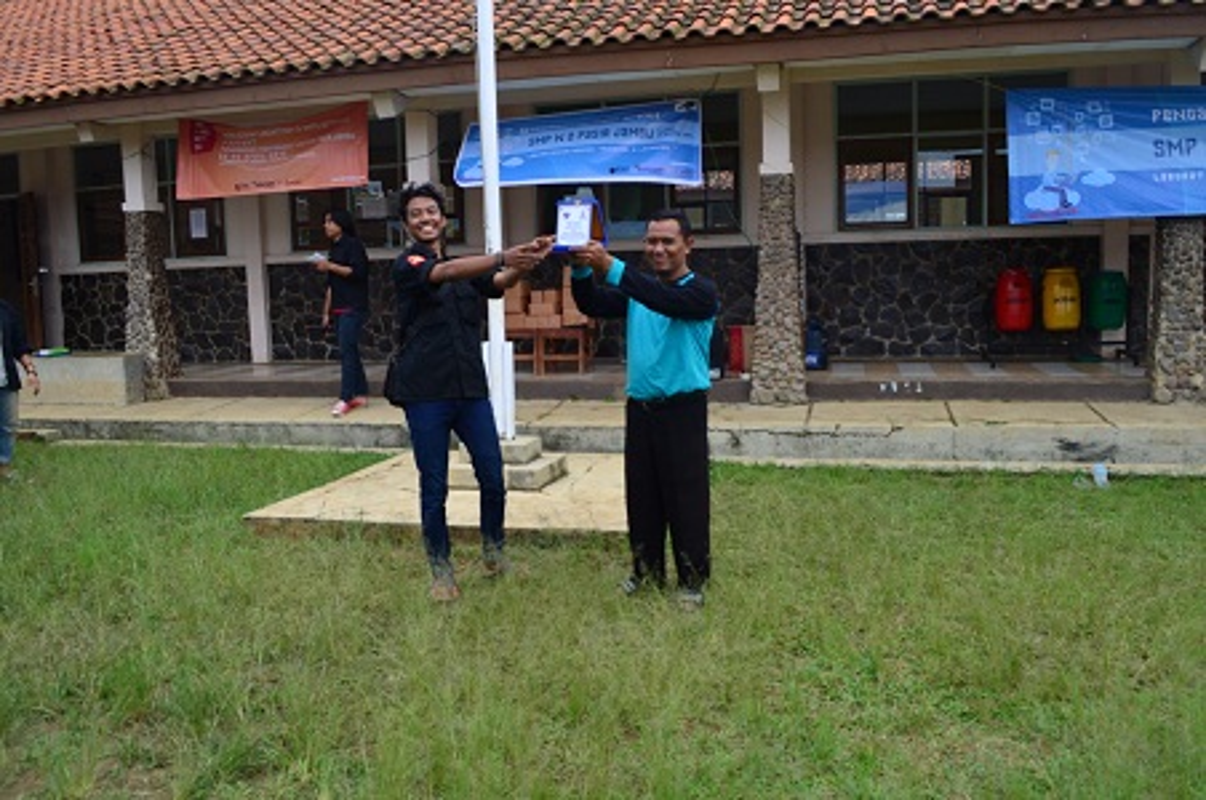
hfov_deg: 67.5
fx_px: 903
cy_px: 400
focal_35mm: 27
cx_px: 603
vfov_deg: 47.8
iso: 100
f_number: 7.1
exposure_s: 1/200
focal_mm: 18
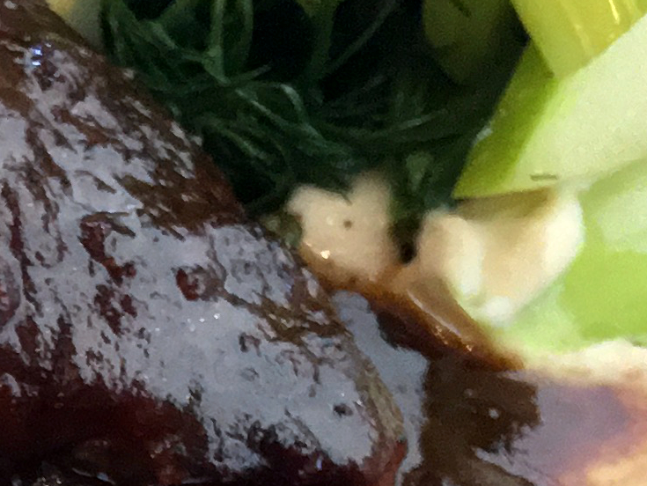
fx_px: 2973
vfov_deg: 8.7
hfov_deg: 11.6
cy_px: 1038
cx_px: -452
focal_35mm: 159
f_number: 2.2
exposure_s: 1/20
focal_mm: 4.2
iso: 200
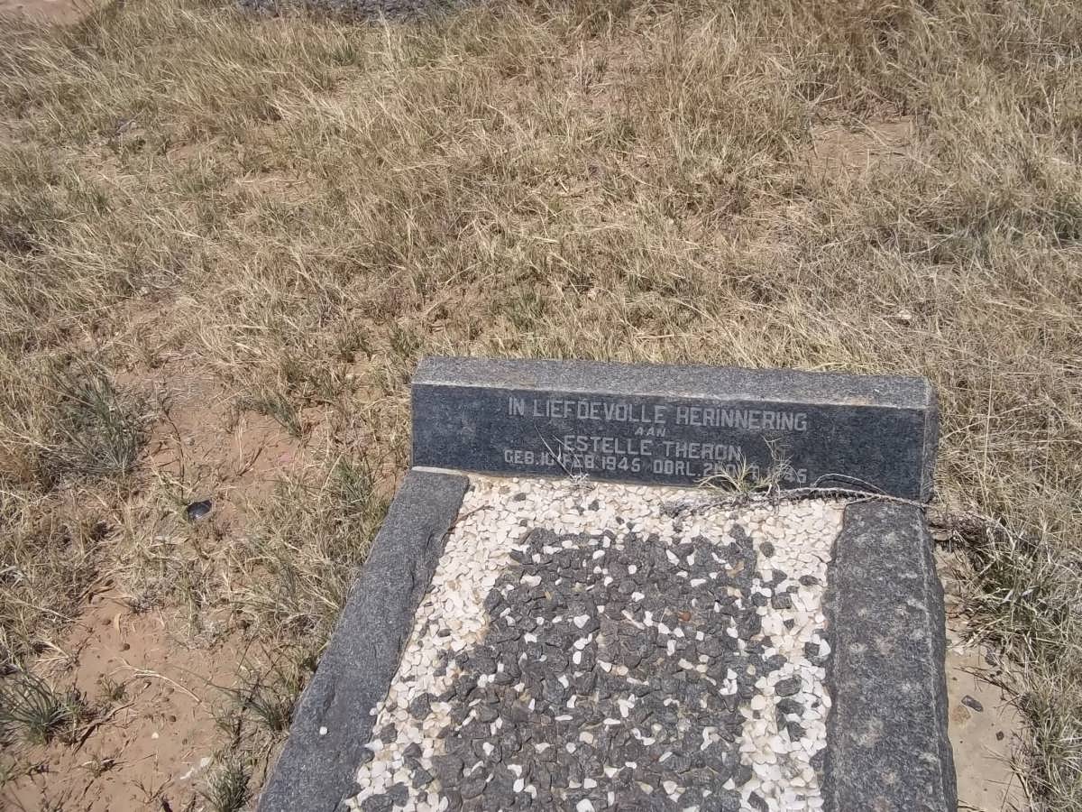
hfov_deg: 56.8
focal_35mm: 32
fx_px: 1000
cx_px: 541
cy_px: 406
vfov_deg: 44.2
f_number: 5.5
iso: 80
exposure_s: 1/800
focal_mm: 5.7
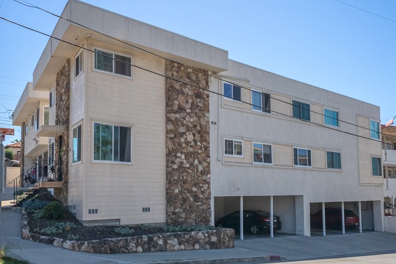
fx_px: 440
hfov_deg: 48.4
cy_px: 157
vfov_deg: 33.3
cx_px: 188
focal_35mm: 40
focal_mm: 31
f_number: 11
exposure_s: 1/4000
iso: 400
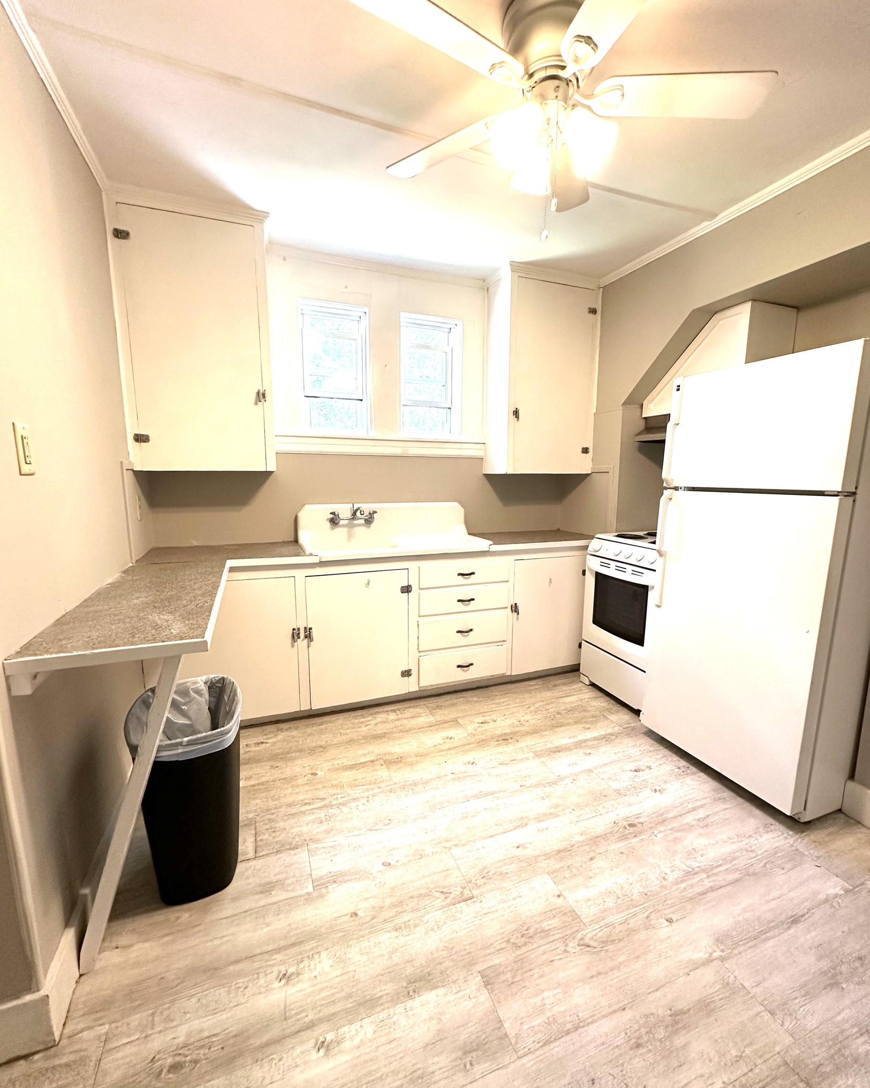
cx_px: 441
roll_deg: +0.4
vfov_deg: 96.8
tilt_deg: -7.3
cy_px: 554
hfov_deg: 84.0
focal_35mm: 15
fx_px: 483
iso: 200
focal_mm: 2.22
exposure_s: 1/60
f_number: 2.2
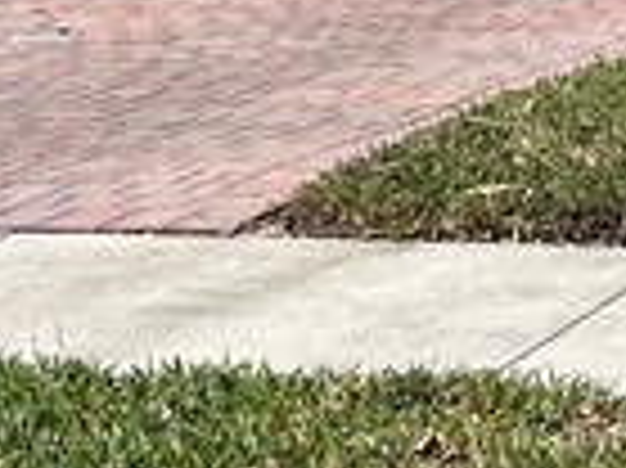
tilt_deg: +3.5
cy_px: -572
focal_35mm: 192
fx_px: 3469
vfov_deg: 7.3
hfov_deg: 8.8
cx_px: 1783
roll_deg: -1.7
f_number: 1.6
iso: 50
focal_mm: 5.1
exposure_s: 1/3311
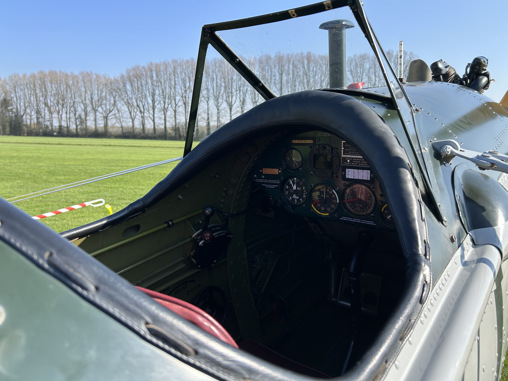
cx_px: 254
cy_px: 190
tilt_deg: -5.2
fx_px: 382
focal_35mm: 26
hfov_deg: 67.3
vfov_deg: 53.1
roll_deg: -0.6
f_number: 1.5
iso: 50
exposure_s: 1/1751
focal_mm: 5.7
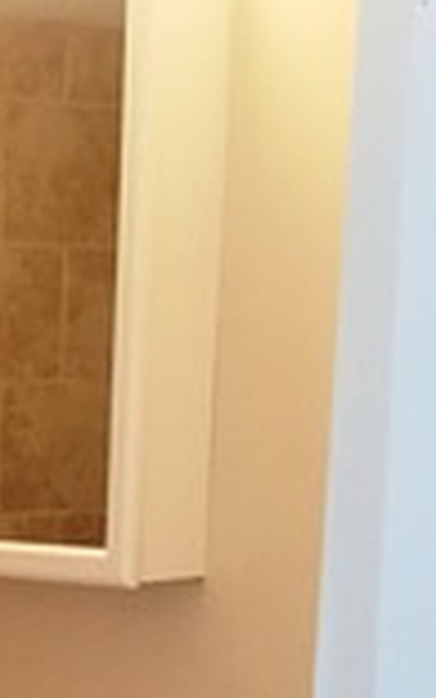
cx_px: -261
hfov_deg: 12.9
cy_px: 937
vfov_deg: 19.9
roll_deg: +2.5
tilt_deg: -14.7
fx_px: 1804
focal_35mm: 95
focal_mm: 4.15
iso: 125
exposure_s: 1/30
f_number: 2.2
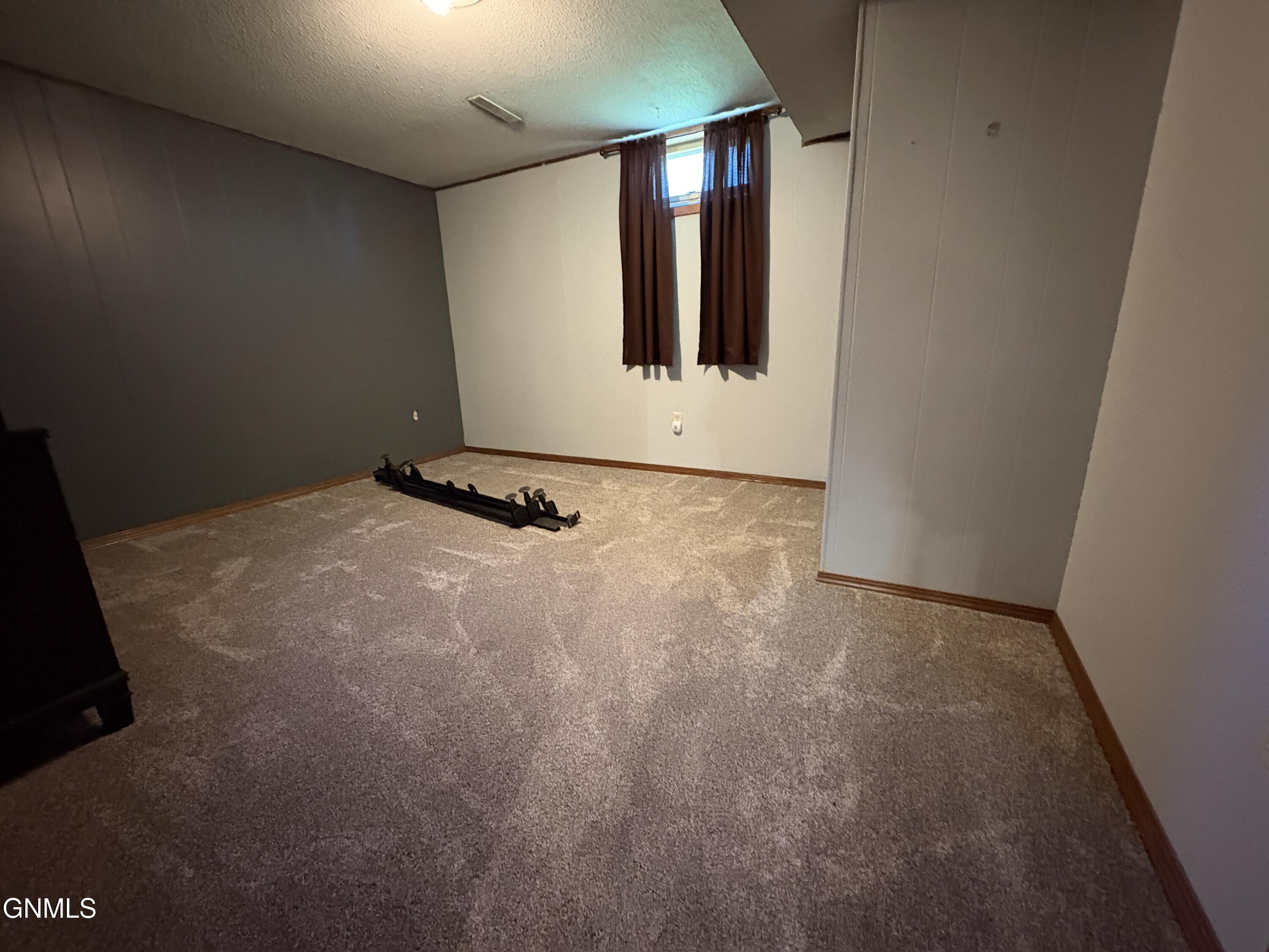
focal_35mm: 14
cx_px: 634
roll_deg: +1.7
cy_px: 476
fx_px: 513
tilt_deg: -14.6
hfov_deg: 102.1
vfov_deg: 85.7
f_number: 2.2
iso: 1250
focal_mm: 2.22
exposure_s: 1/30
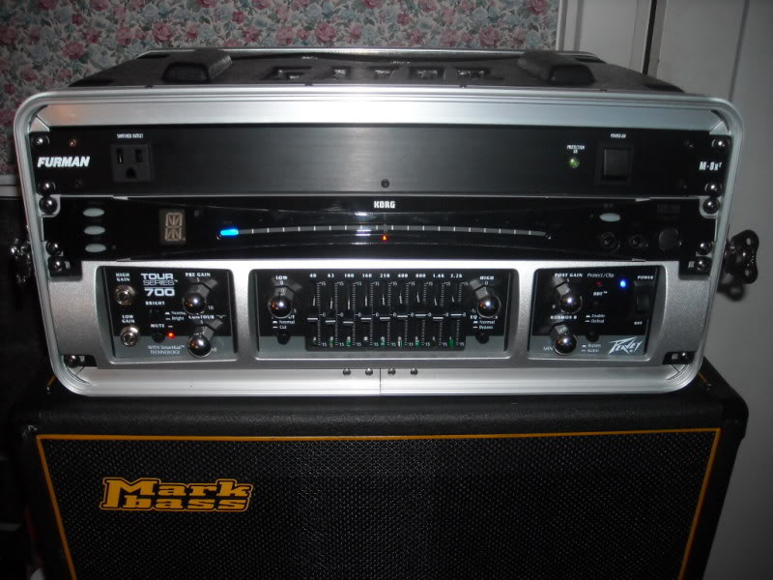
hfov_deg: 52.6
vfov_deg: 40.7
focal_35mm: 35
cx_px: 386
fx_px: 782
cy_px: 290
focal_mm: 5.7
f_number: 2.8
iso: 200
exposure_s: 1/60
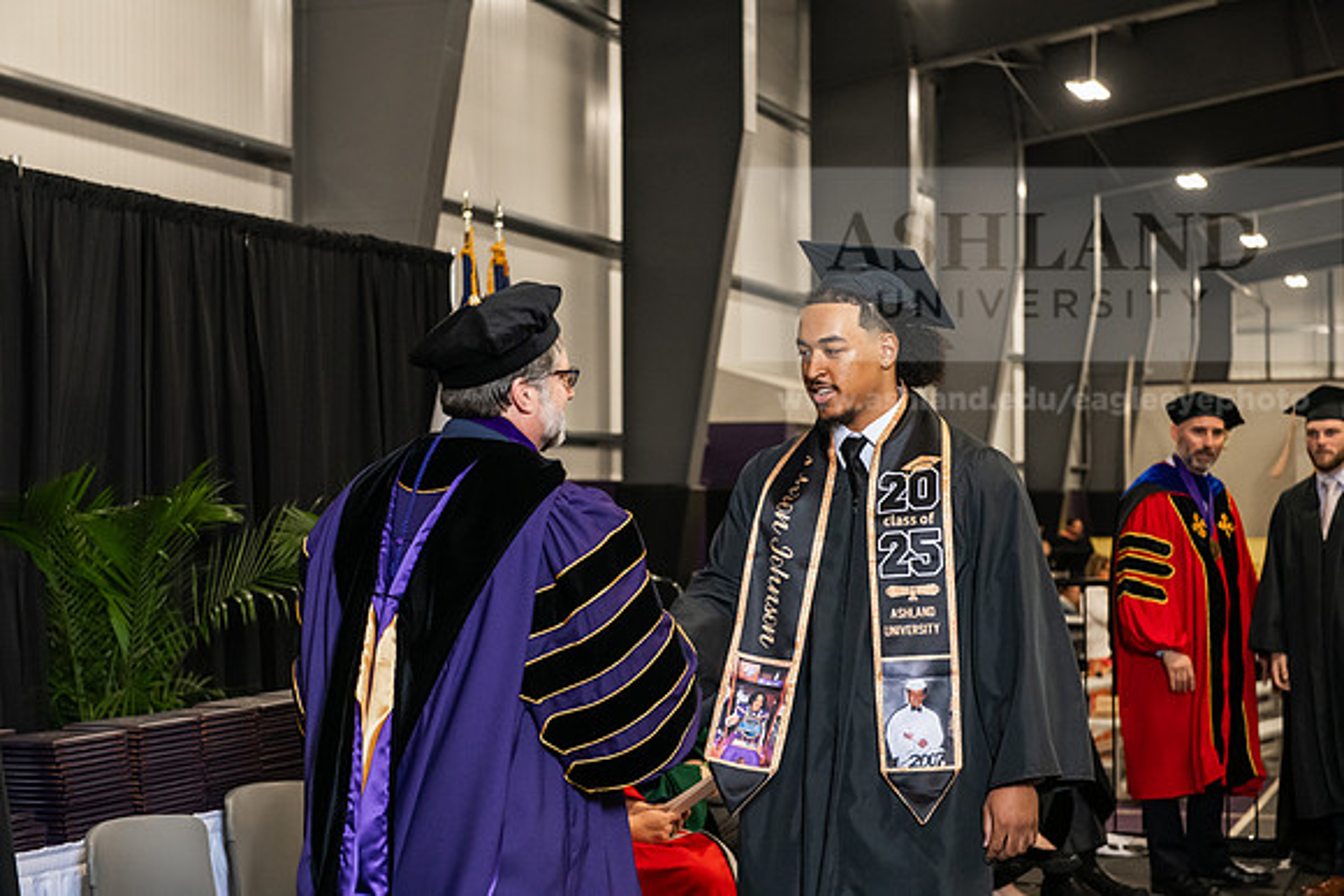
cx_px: 672
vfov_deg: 20.6
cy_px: 448
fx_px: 2464
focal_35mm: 66
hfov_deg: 30.5
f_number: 5
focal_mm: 66
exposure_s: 1/200
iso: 2500
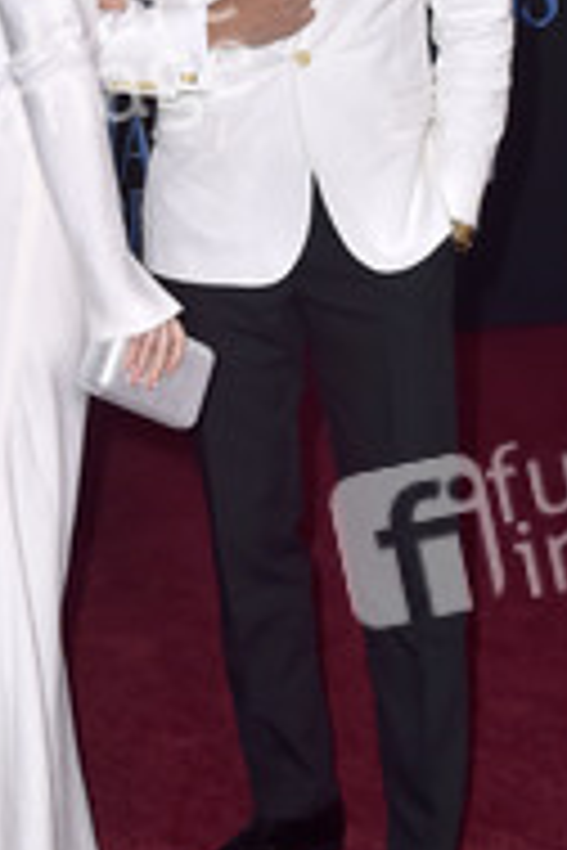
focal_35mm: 93
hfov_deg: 14.7
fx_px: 2197
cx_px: 155
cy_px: 297
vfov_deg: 21.8
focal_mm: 44
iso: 400
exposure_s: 1/250
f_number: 6.3
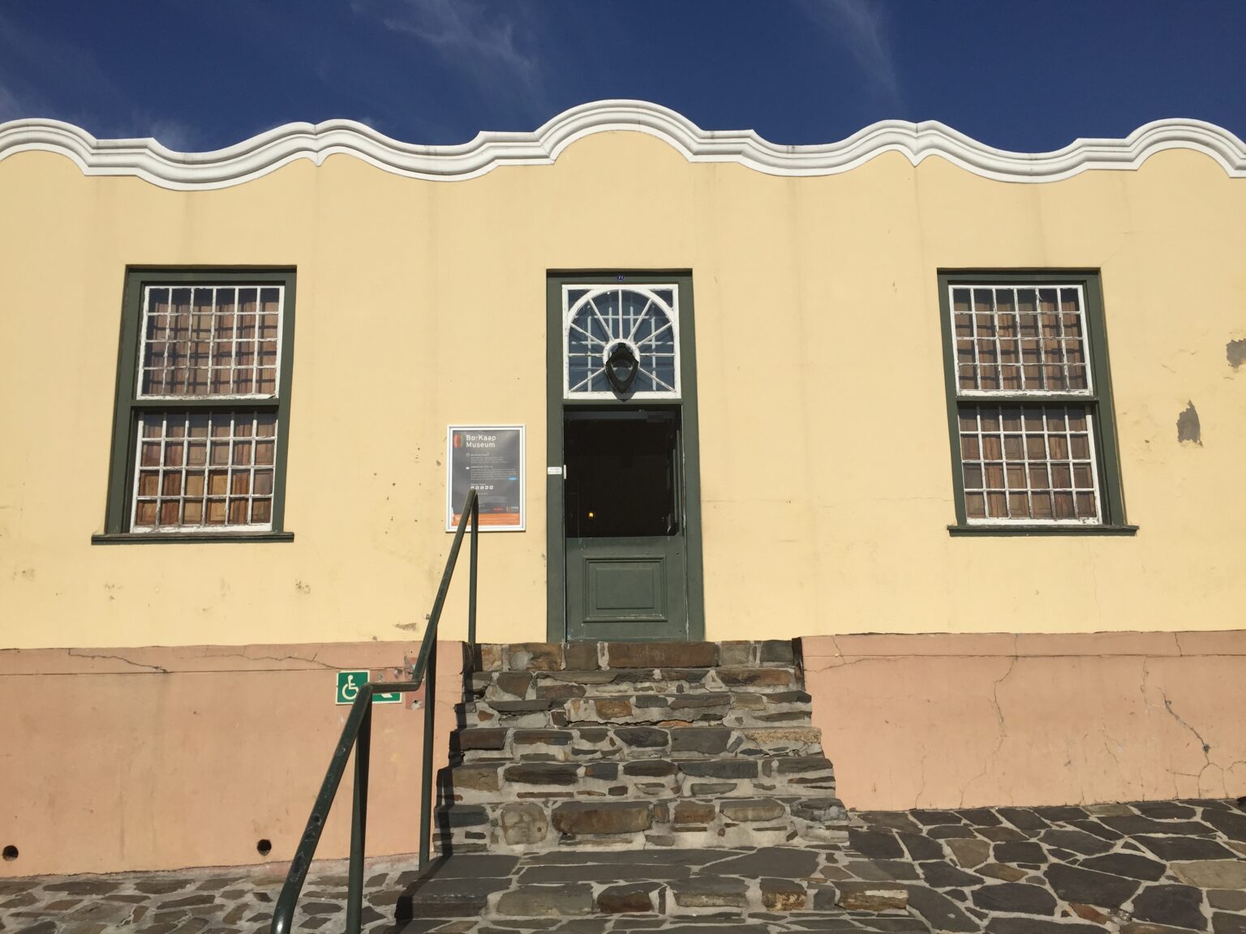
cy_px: 467
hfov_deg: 61.7
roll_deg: +0.9
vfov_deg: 48.2
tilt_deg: +13.1
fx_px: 1044
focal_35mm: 29
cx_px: 623
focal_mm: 4.15
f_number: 2.2
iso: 32
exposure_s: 1/5650
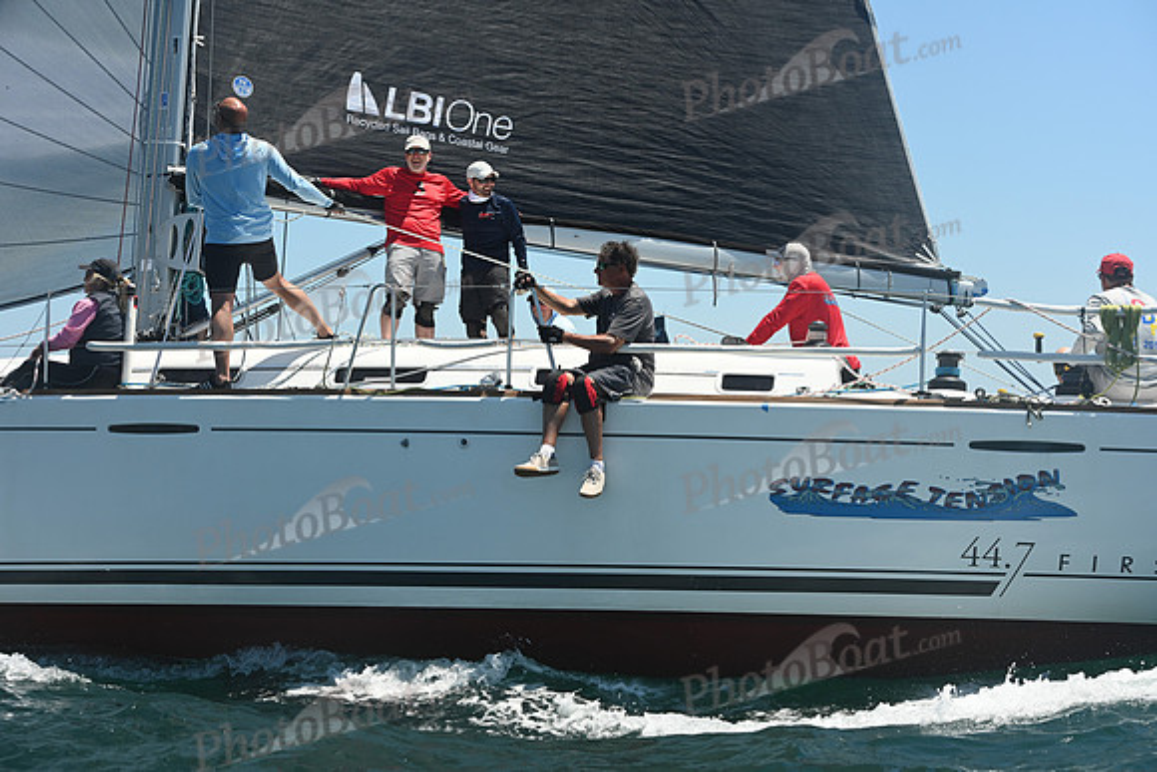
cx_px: 578
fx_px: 2250
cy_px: 386
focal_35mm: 70
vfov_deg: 19.5
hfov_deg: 28.8
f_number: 7.1
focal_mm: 70
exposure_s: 1/1000
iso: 320
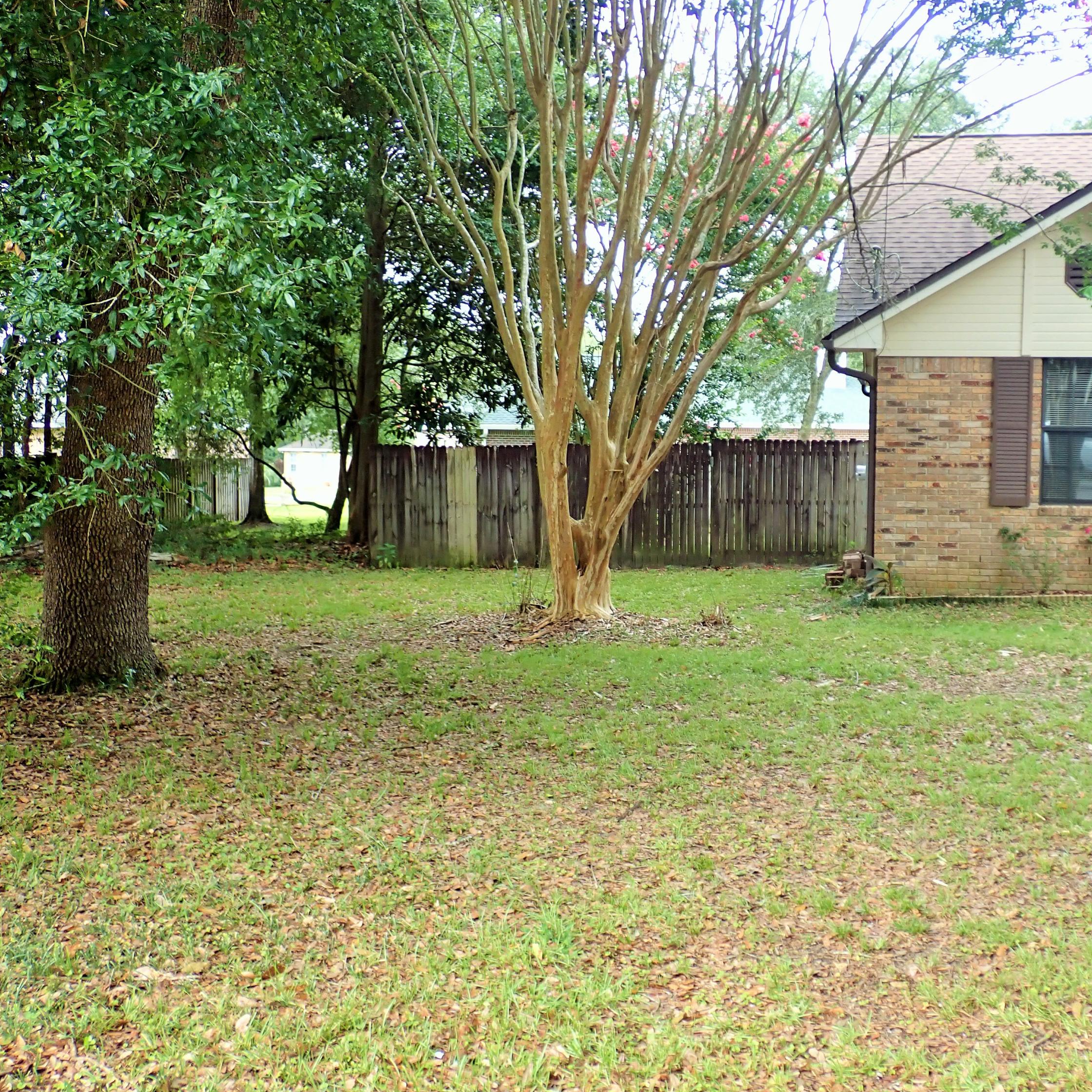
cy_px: 544
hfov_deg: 37.3
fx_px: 1606
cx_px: 700
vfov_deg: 37.6
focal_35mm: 45
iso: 100
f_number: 2.7
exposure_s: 1/125
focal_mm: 6.83
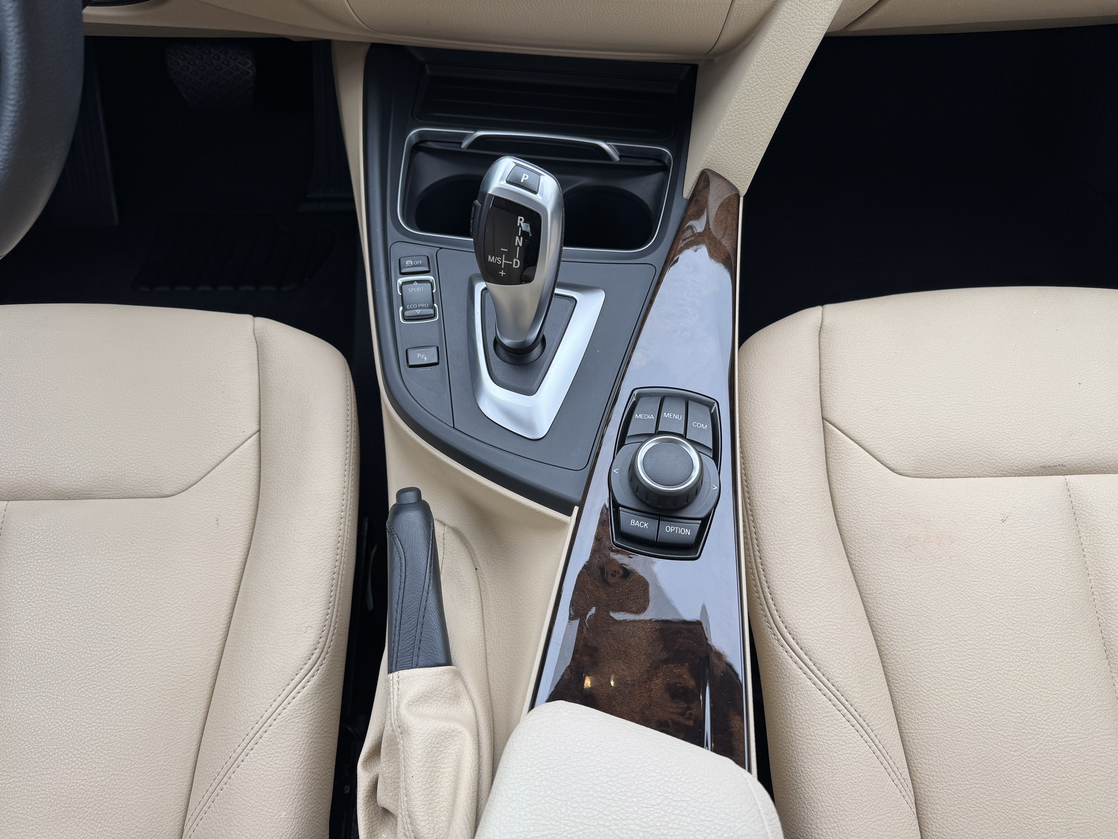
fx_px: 775
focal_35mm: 24
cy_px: 420
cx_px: 559
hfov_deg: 71.6
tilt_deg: -57.2
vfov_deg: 56.8
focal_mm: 6.76
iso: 50
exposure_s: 1/101
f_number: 1.78
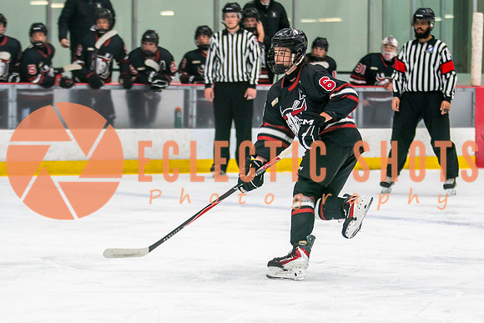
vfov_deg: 6.8
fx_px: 2698
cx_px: 277
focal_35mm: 201
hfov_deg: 10.2
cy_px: 205
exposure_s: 1/640
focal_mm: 102
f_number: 2.8
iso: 1000
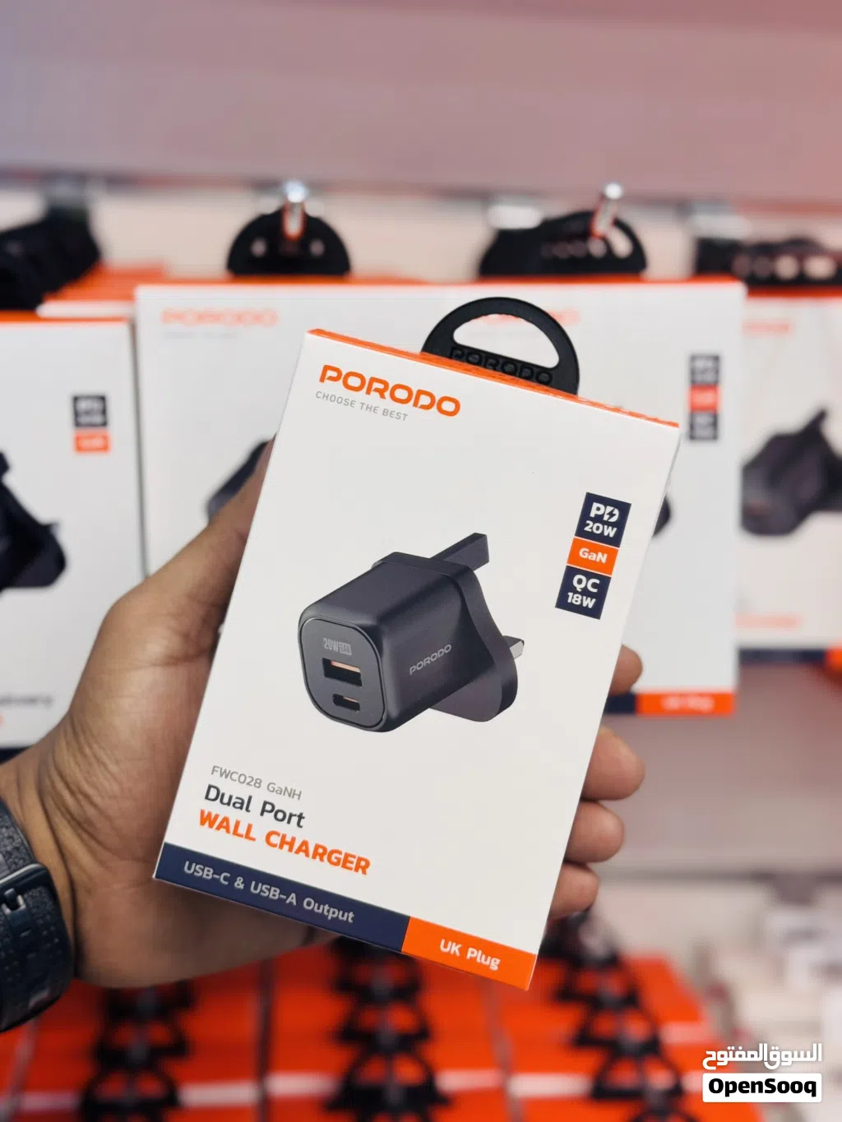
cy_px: 561
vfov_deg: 39.7
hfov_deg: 30.3
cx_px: 421
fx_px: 1556
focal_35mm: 48
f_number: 1.78
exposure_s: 1/100
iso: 50
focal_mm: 6.76
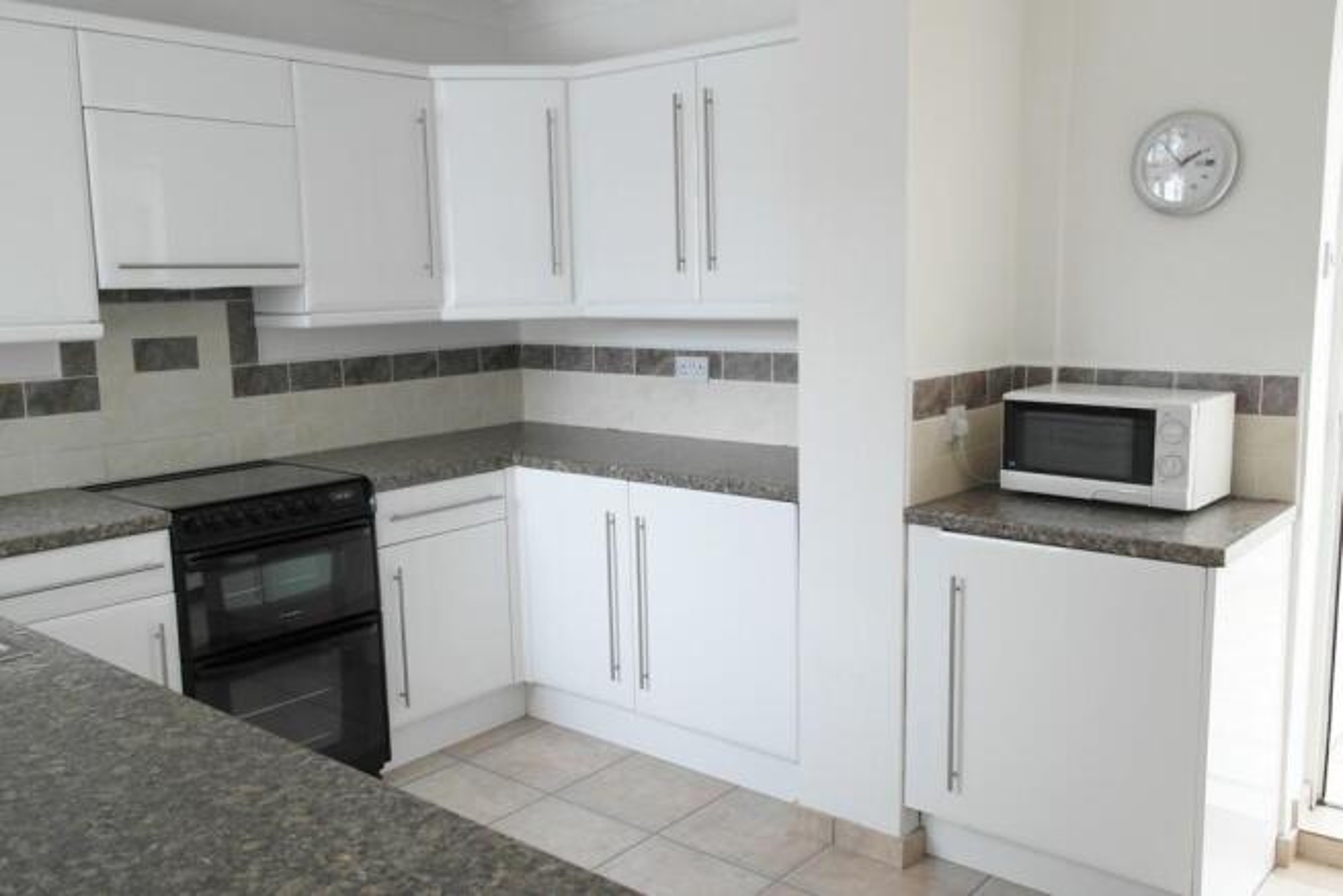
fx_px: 1119
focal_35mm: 30
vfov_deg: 43.6
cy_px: 448
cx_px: 672
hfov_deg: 61.9
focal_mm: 20
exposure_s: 1/60
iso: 400
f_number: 3.5
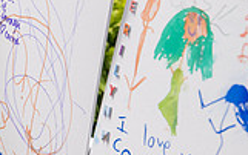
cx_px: -126
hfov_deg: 11.4
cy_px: 61
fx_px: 1191
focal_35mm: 176
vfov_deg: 7.5
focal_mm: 48
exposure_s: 1/320
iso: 320
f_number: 4.5
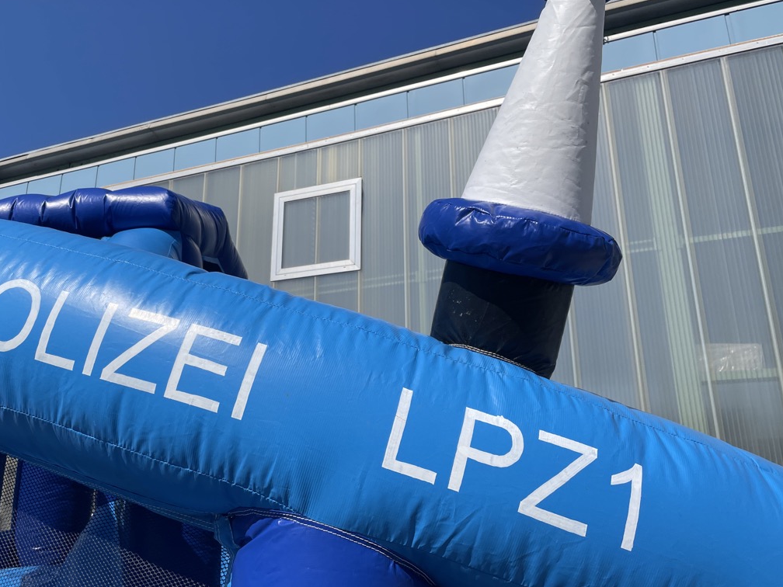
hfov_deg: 54.9
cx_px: 304
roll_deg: -0.4
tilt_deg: +19.4
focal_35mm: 33
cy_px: 296
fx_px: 746
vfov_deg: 42.9
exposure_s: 1/5814
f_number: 1.6
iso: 32
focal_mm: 4.2
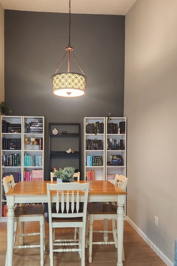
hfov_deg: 44.8
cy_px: 150
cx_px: 74
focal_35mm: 29
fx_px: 214
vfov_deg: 63.4
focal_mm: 5.4
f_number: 1.8
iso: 640
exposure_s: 1/120
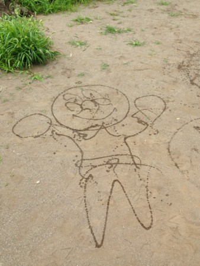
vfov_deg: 55.3
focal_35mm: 33
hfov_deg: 43.0
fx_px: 254
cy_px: 133
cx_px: 100
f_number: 2.4
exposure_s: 1/526
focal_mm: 4.13
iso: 50
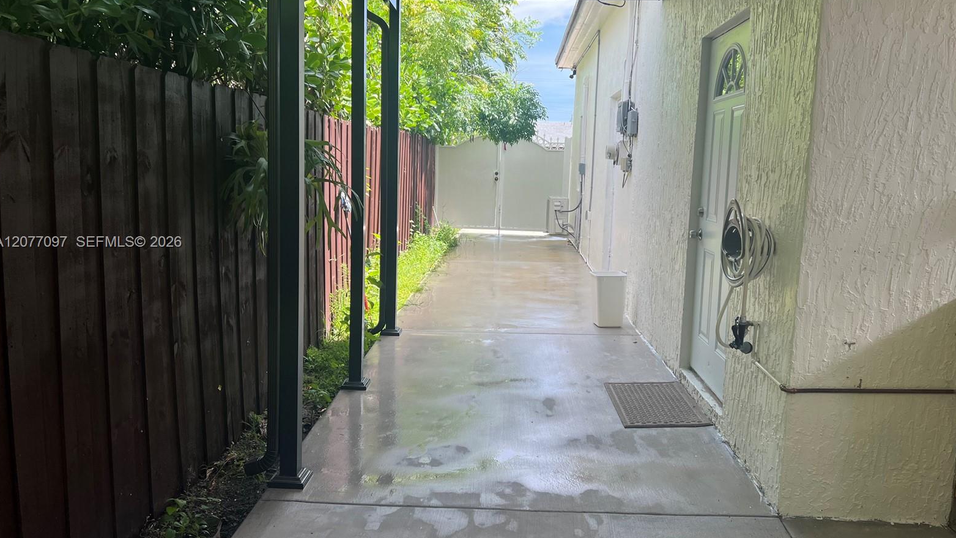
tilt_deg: -6.6
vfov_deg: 40.1
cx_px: 481
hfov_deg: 66.1
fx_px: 735
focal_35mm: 29
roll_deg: -2.1
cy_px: 243
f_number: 1.5
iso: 50
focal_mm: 5.7
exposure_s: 1/733
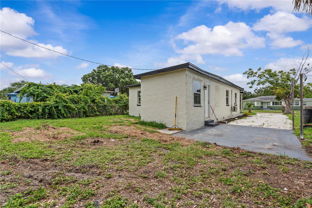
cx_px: 156
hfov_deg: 96.7
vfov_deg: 73.7
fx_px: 139
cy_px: 104
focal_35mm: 16
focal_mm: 16
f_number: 8
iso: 160
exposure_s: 1/125
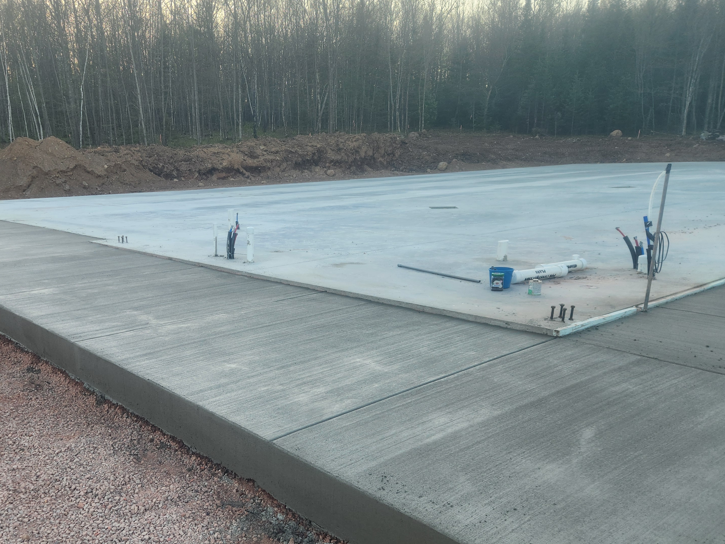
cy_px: 337
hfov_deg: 55.9
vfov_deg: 43.8
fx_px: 670
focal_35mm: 32
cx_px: 259
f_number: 1.8
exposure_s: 1/180
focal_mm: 5.4
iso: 80
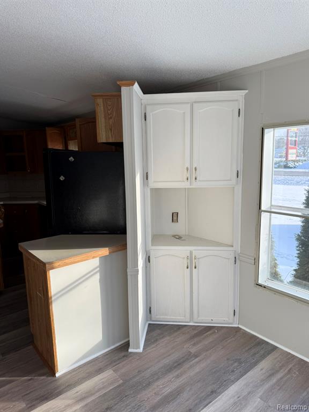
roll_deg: +3.3
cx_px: 154
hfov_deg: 56.8
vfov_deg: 71.6
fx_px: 286
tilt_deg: -8.5
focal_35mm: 24
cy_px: 206
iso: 80
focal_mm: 6.76
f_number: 1.78
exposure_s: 1/559
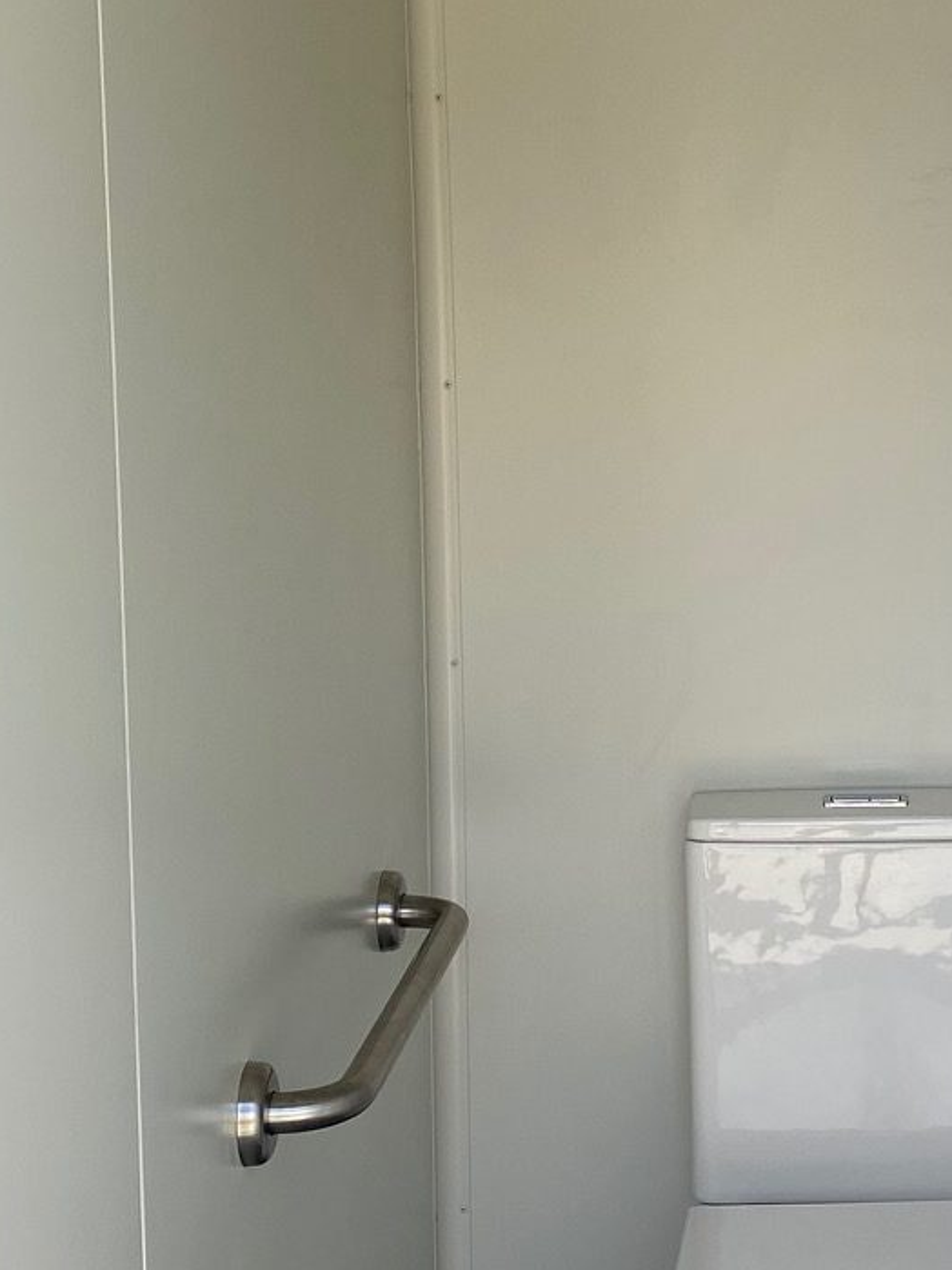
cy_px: 547
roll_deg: +0.0
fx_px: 2751
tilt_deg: -5.7
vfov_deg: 26.0
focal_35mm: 75
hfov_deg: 19.2
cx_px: 919
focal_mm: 4.25
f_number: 1.8
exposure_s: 1/519
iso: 32
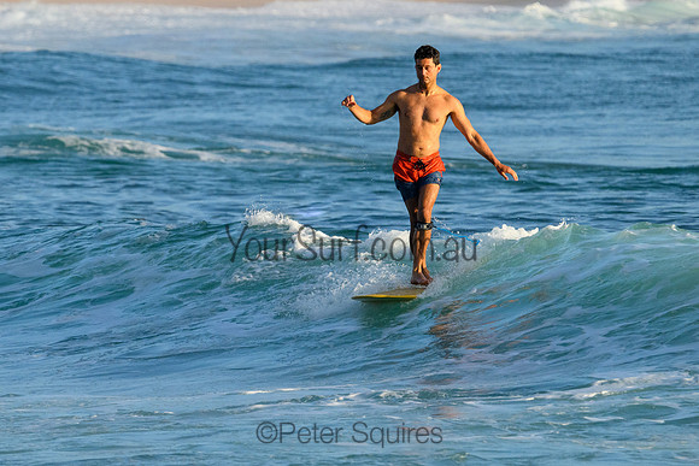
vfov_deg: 2.0
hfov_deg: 2.9
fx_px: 13650
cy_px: 224
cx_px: 265
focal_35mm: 703
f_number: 11
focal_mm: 510
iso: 2200
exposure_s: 1/2000
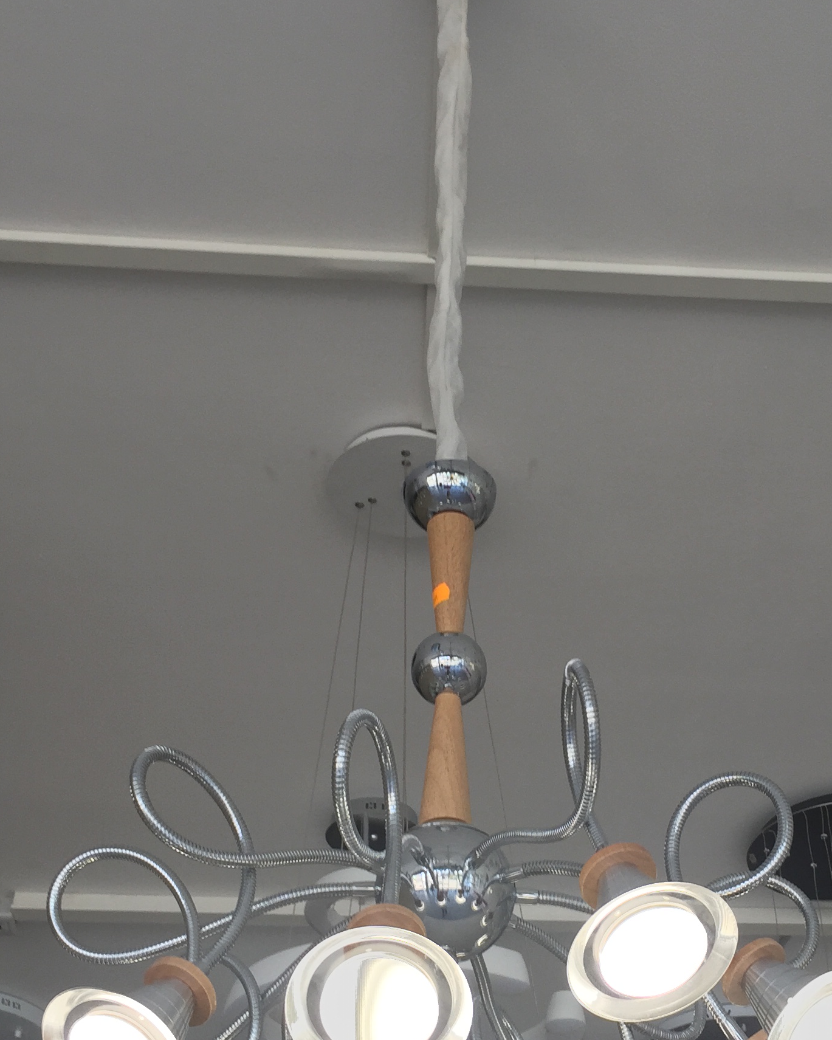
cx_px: 533
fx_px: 1662
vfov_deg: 34.6
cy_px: 639
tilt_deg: +38.1
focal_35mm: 54
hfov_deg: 28.0
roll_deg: +3.1
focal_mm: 4.15
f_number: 2.2
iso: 32
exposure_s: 1/100
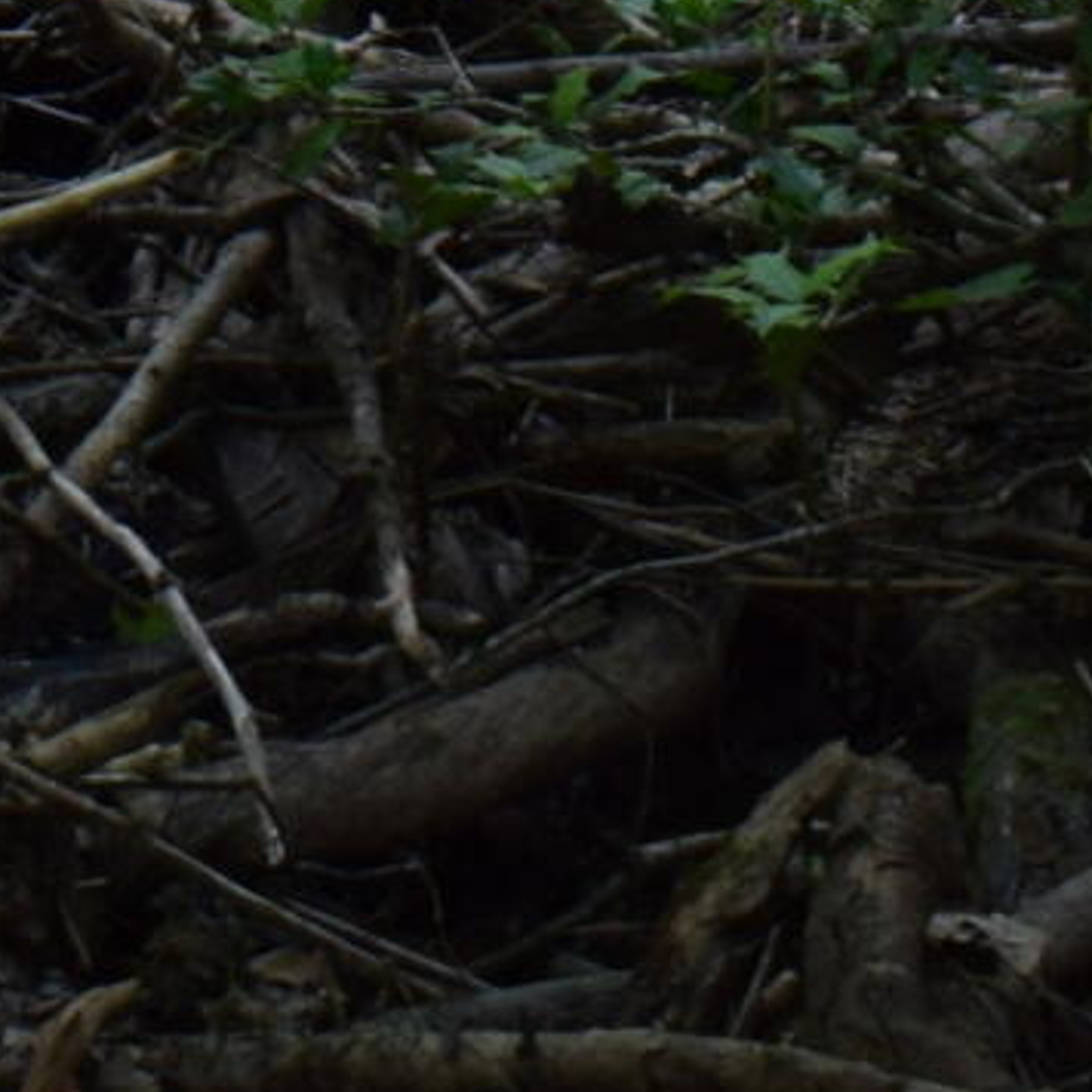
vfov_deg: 8.2
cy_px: -1670
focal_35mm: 194
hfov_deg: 8.8
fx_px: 6924
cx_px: -621
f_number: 5.6
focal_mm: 18
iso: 400
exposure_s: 1/125
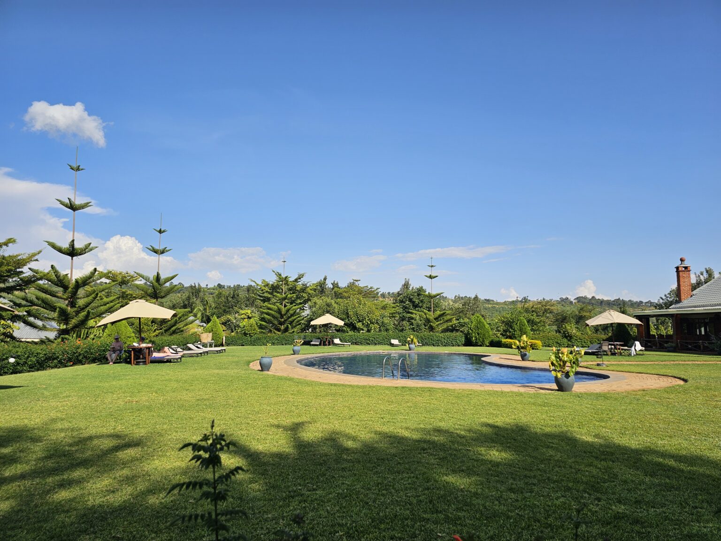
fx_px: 479
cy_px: 270
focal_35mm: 23
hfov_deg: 73.9
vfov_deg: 58.9
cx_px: 360
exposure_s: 1/1102
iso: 10
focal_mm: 6.3
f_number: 1.7
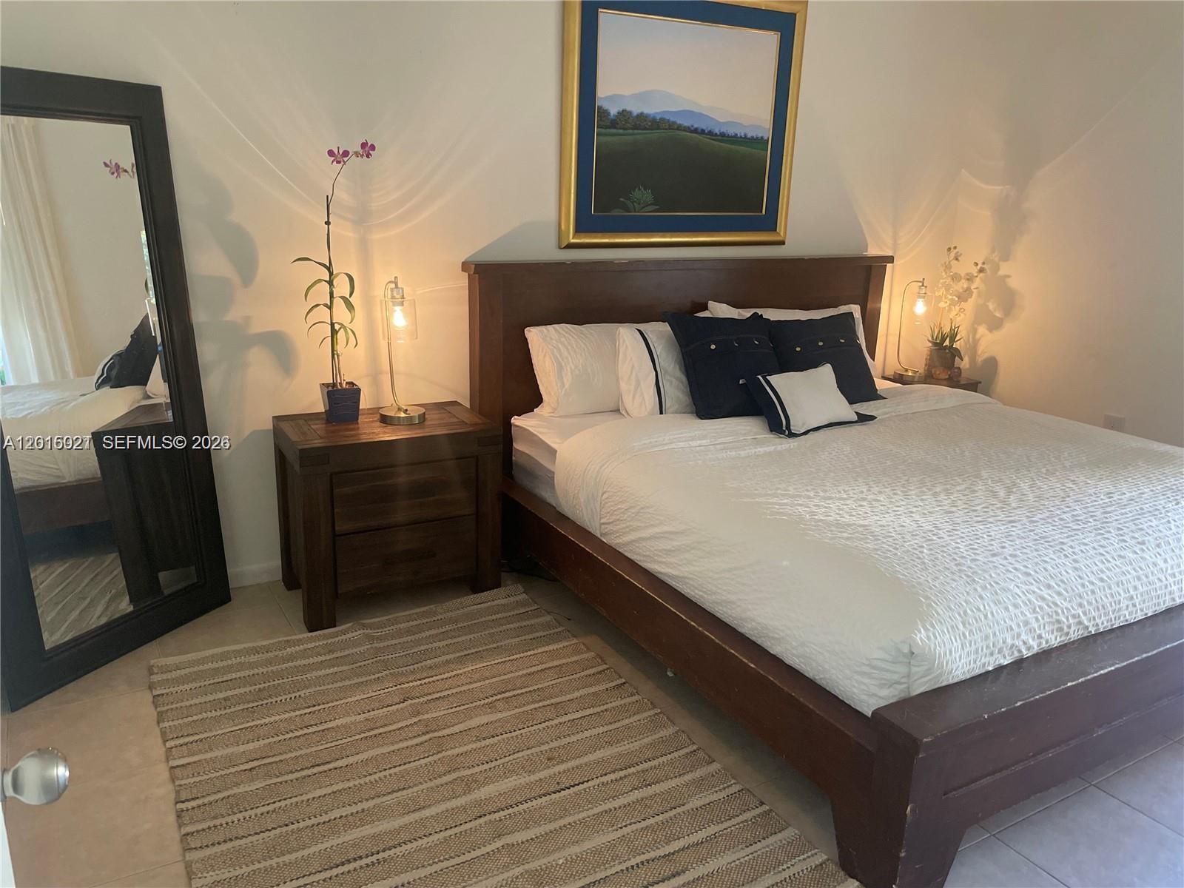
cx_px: 592
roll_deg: -1.5
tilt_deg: -15.3
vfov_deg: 53.1
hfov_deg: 67.3
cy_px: 444
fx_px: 889
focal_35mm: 26
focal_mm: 4.2
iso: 400
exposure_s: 1/60
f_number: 1.6
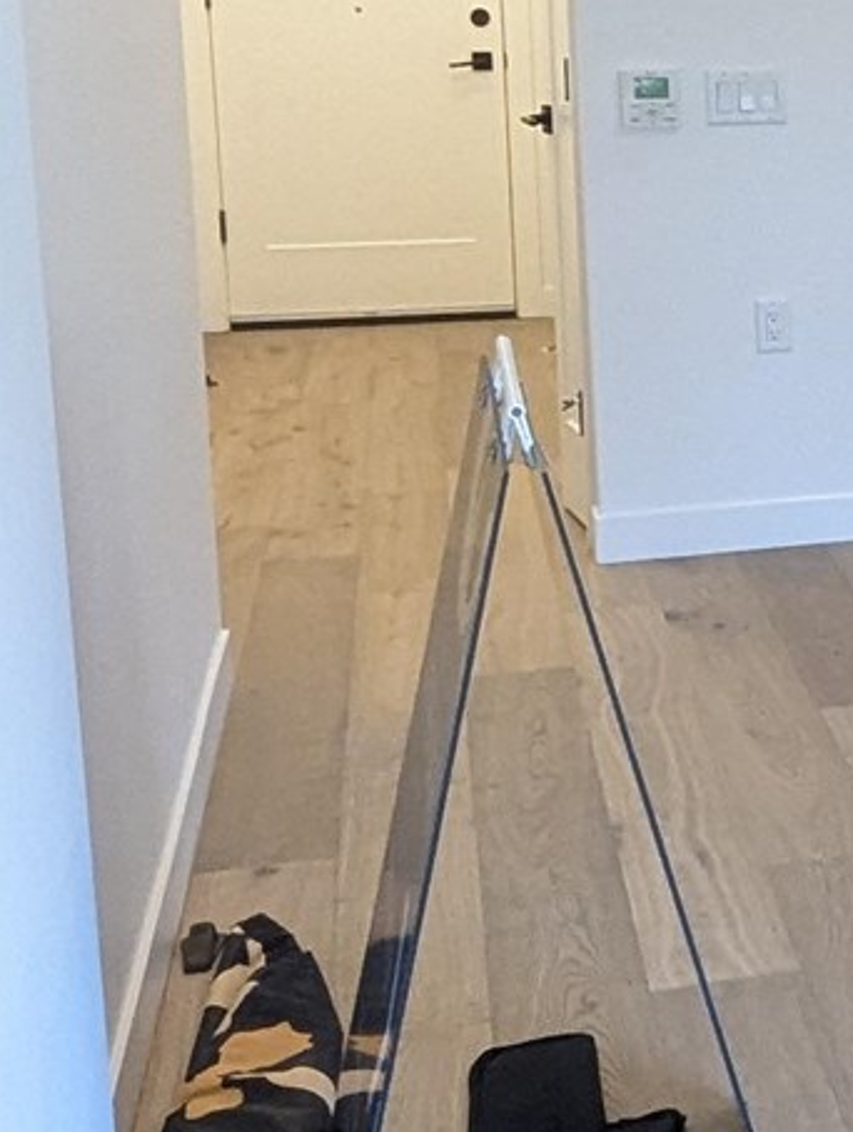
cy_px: 299
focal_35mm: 66
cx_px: 1434
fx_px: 2162
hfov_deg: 18.5
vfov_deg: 28.9
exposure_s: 1/60
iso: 313
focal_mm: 1.95
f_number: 2.2
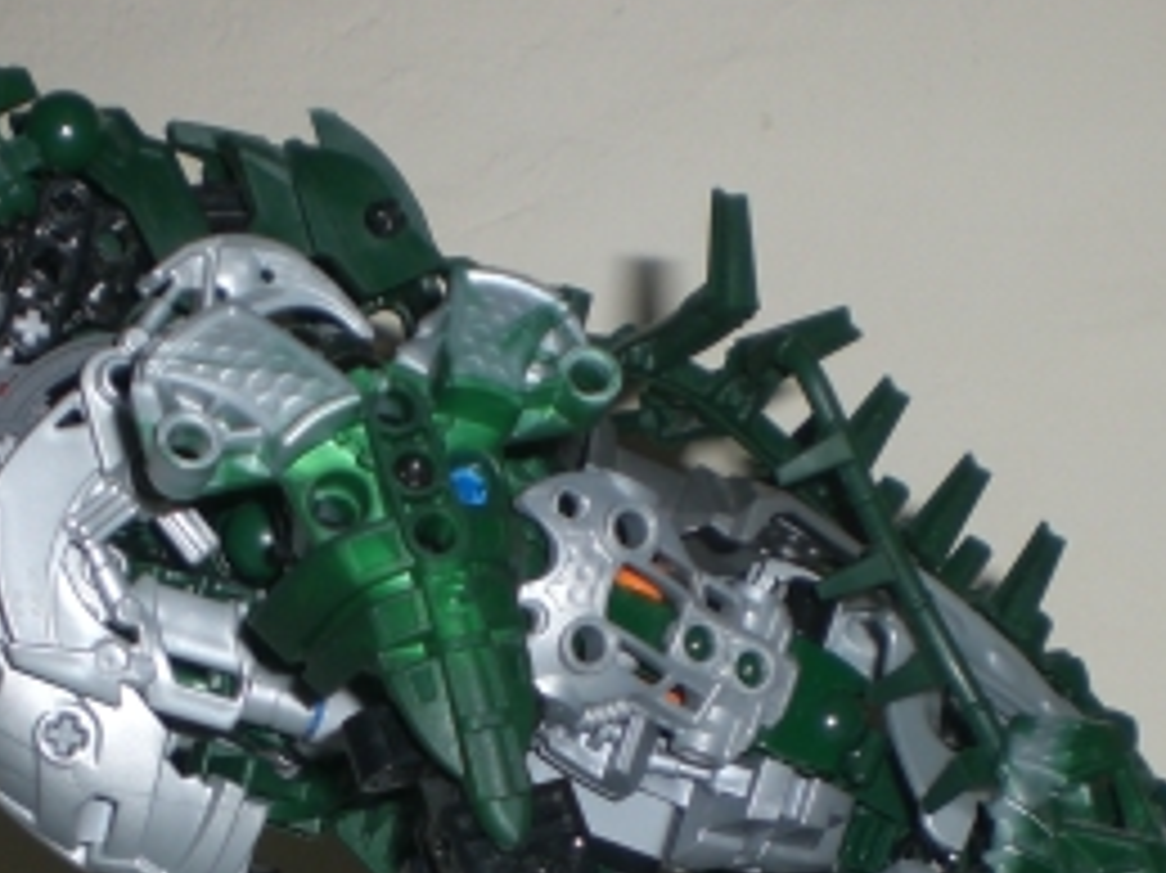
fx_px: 3165
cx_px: 630
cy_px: 909
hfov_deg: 20.9
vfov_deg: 15.4
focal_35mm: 94
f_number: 3.1
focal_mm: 6.3
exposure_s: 1/60
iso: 50
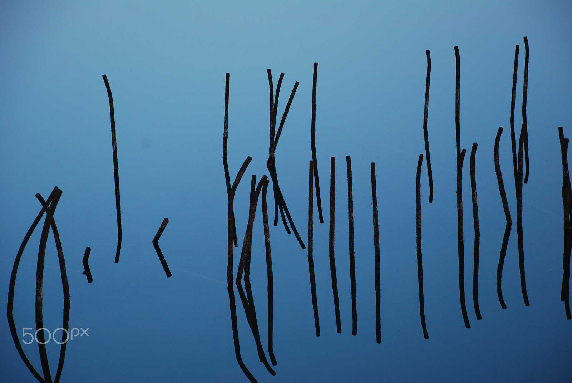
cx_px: 286
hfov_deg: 15.2
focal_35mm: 135
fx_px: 2148
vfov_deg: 10.2
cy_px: 192
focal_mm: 90
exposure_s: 1/13
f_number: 5.6
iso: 250
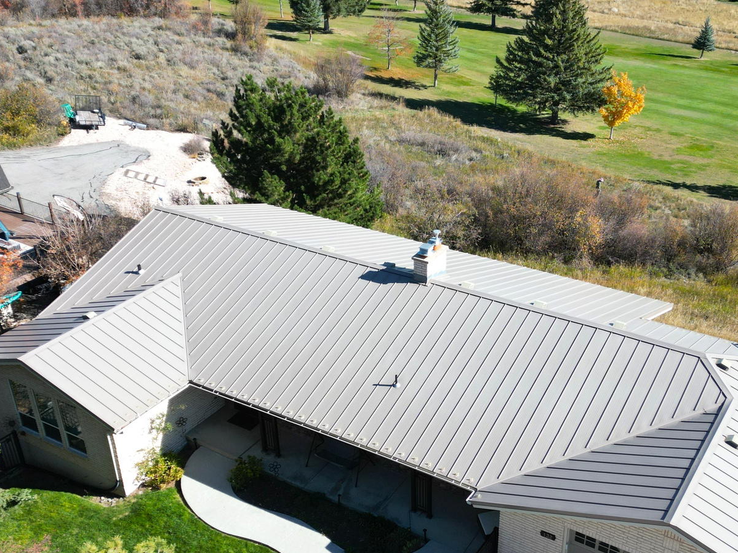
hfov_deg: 45.7
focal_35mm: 41
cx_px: 418
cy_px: 335
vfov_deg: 35.0
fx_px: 874
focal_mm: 6.72
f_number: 1.7
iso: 150
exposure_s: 1/2500
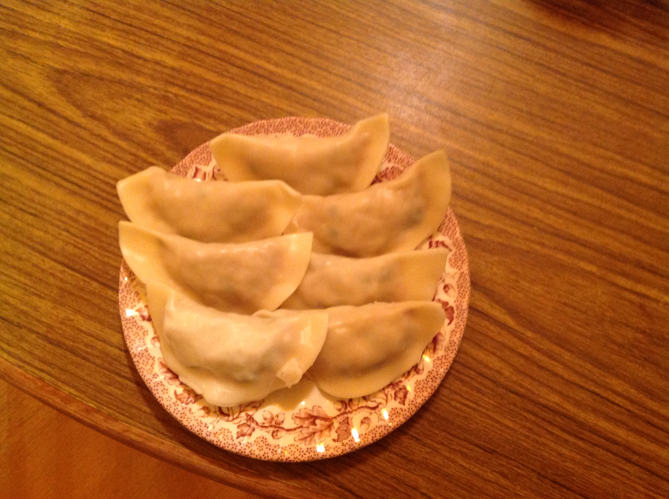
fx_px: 675
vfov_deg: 40.6
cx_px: 334
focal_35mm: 35
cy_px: 250
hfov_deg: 52.7
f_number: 2.4
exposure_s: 1/15
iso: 400
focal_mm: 4.28
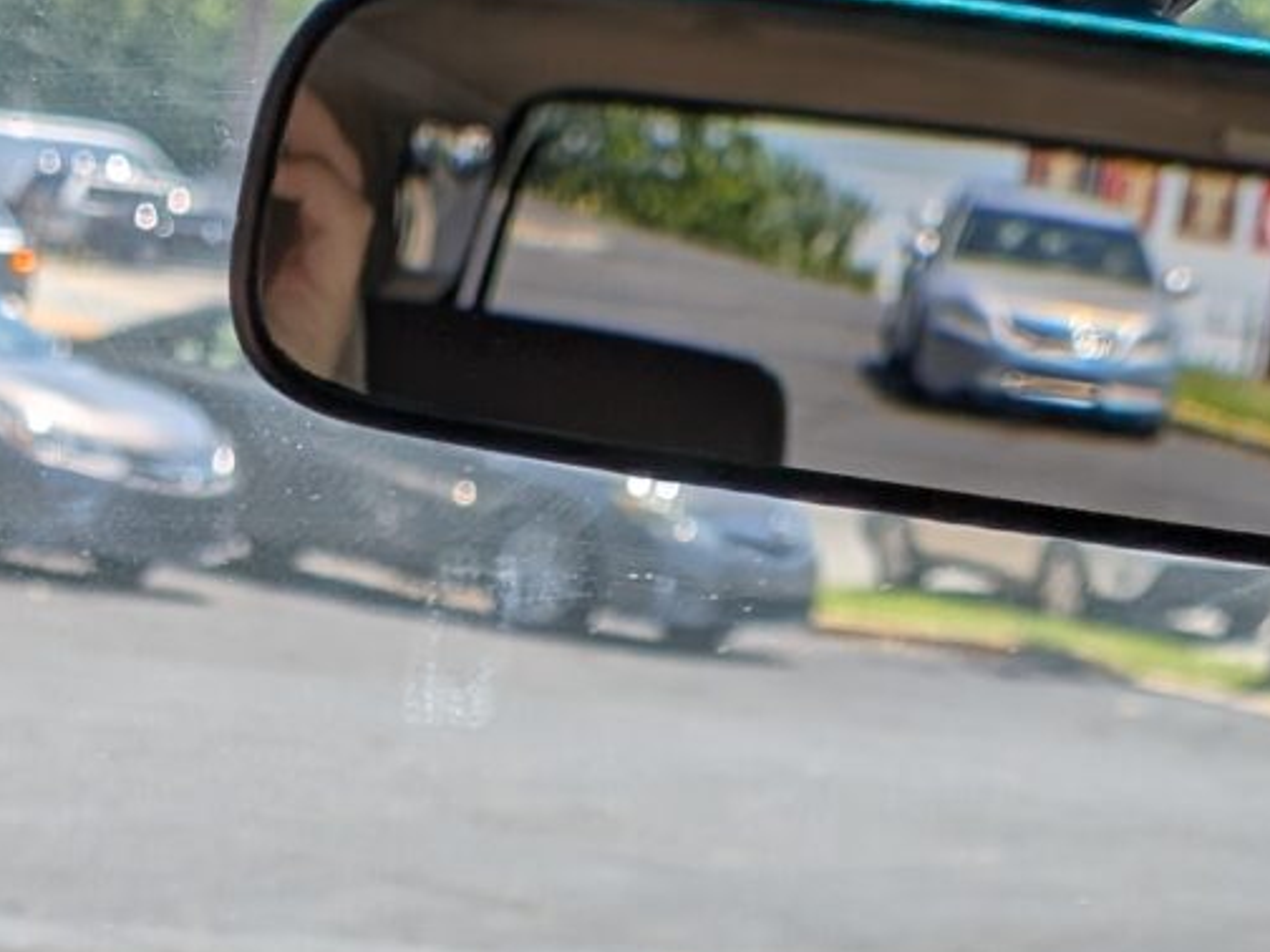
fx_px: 4476
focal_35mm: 122
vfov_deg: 11.2
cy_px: 1760
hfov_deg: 16.0
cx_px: 275
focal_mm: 6.9
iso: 19
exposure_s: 1/555
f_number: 1.68
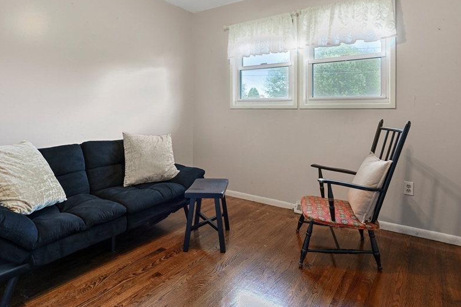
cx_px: 241
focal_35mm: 21
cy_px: 110
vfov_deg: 58.5
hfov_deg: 81.2
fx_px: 269
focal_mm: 16
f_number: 8
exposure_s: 1/13
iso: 400
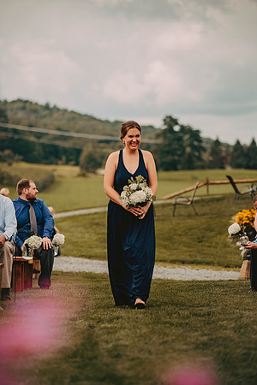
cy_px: 192
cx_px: 128
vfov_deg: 15.2
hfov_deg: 10.2
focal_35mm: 135
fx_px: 1446
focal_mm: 135
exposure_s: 1/3200
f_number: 2.8
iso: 200
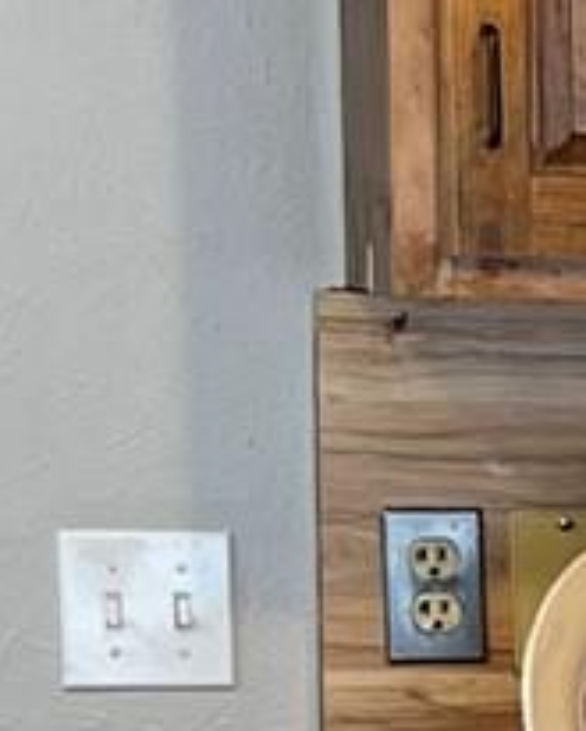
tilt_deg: -9.5
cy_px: 1136
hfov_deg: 5.3
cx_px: 2493
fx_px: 5459
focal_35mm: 252
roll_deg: -3.0
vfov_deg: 7.5
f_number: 1.5
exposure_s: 1/120
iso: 100
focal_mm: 5.7
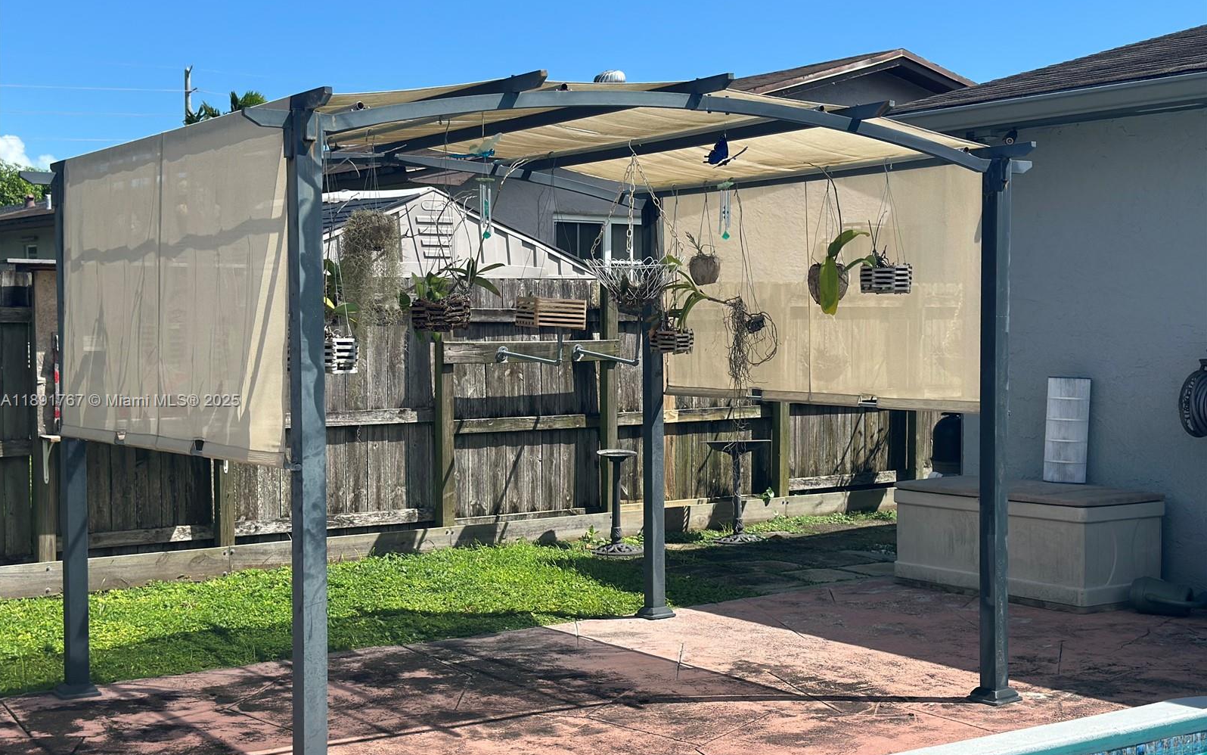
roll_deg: -0.9
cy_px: 402
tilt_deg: -2.6
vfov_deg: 25.3
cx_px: 603
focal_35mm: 51
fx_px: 1678
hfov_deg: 39.6
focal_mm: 6.86
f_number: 1.78
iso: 100
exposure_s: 1/5263
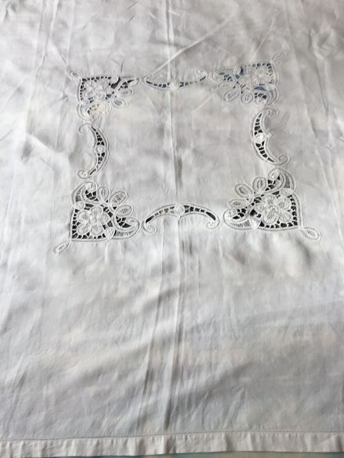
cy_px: 229
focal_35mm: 31
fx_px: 411
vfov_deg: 58.3
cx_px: 172
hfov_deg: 45.4
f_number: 2.4
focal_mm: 3.3
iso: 25
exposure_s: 1/117
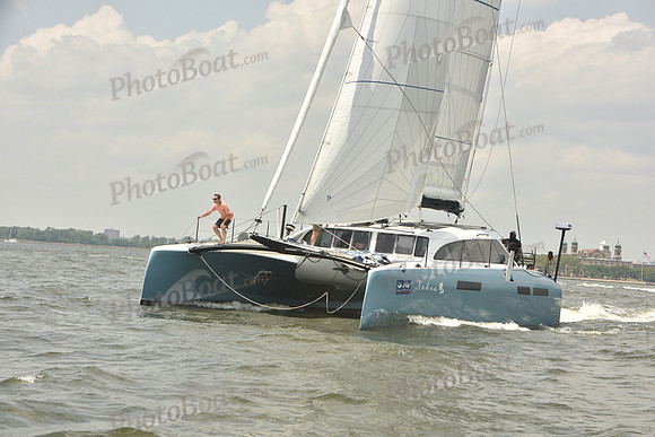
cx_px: 328
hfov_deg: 28.8
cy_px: 218
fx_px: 1274
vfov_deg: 19.5
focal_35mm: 70
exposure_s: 1/800
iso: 250
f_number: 8
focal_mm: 70
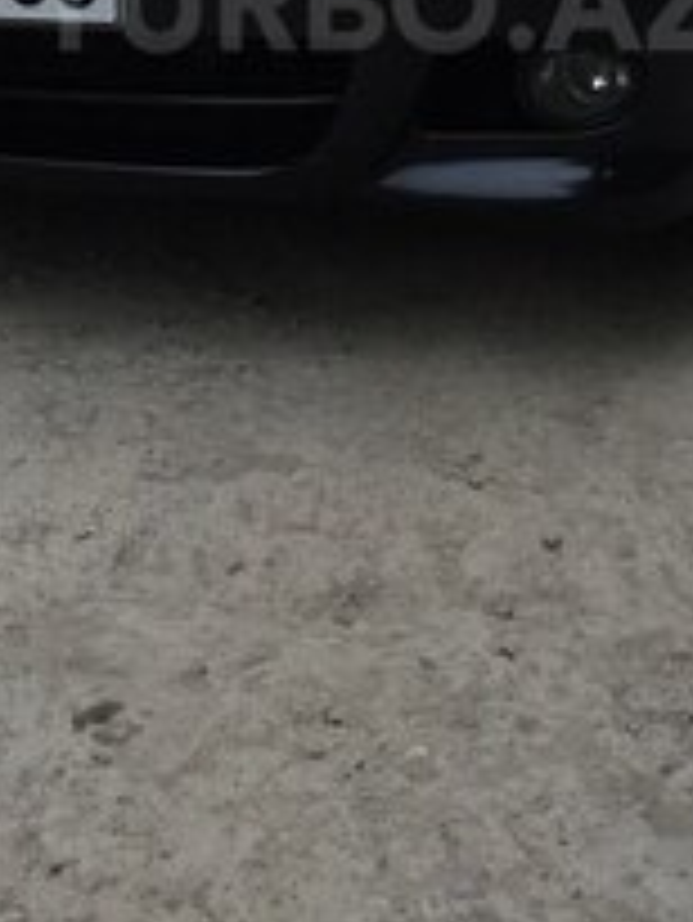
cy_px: 0
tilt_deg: -10.8
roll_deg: +2.4
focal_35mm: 70
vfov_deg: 26.3
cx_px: 378
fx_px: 1867
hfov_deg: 21.0
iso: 64
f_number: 2.2
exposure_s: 1/33
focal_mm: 4.15
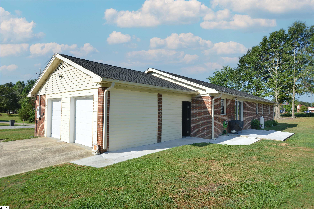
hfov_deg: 81.2
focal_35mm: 21
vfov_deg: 59.5
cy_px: 104
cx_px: 157
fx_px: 183
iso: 100
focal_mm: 14
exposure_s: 1/250
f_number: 6.3
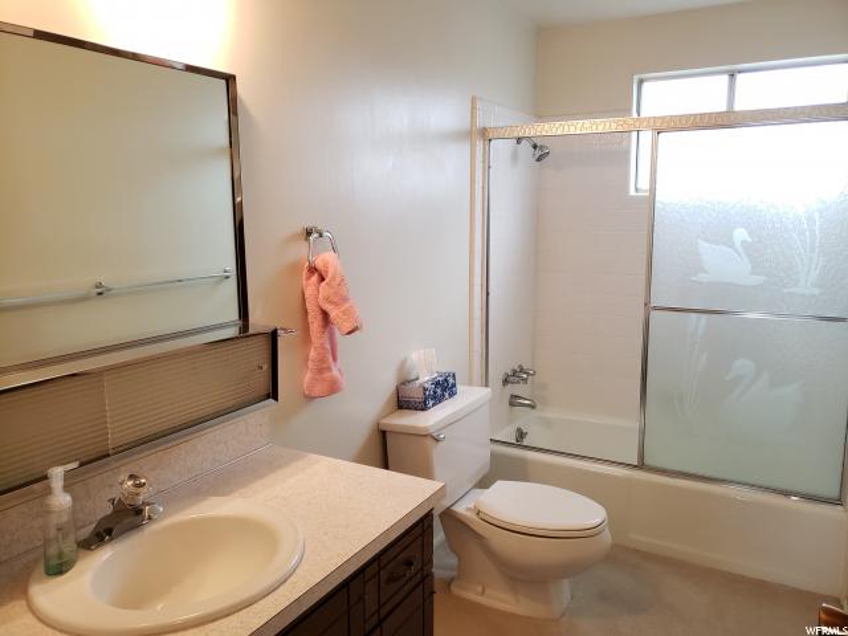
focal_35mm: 26
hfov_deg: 67.3
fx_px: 637
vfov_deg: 53.1
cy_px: 318
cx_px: 424
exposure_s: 1/60
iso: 250
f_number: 1.5
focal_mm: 4.3
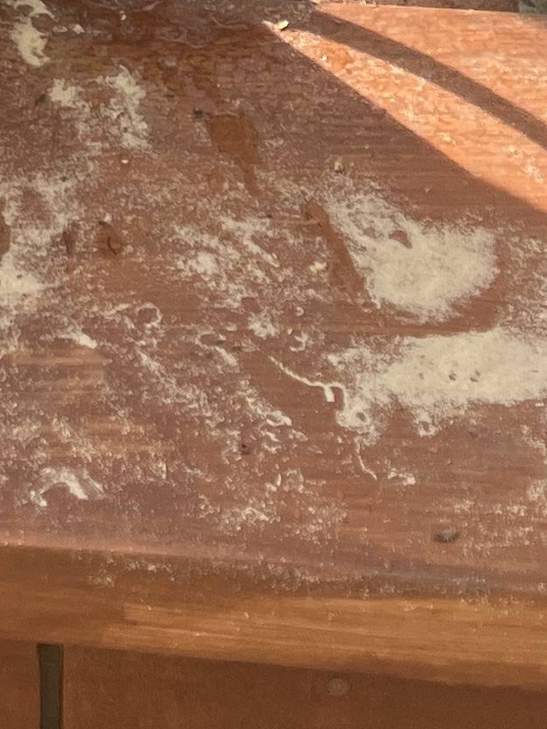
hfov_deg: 10.7
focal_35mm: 125
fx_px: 2634
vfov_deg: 14.1
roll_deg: +6.0
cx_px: -583
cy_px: -551
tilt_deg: -30.7
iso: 50
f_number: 1.6
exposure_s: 1/727
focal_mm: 5.1
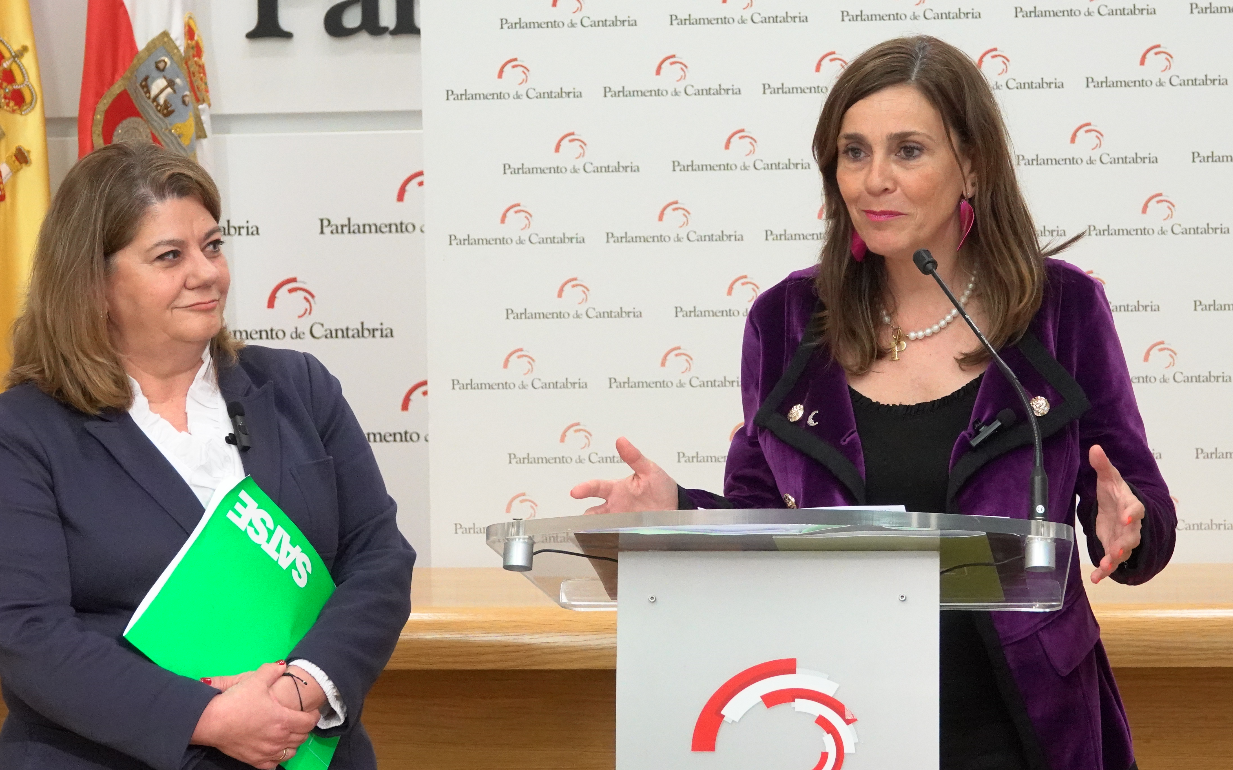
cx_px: 643
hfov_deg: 18.0
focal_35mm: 116
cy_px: 332
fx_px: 3898
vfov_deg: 11.3
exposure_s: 1/160
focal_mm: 33.51
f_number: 3.5
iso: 2500
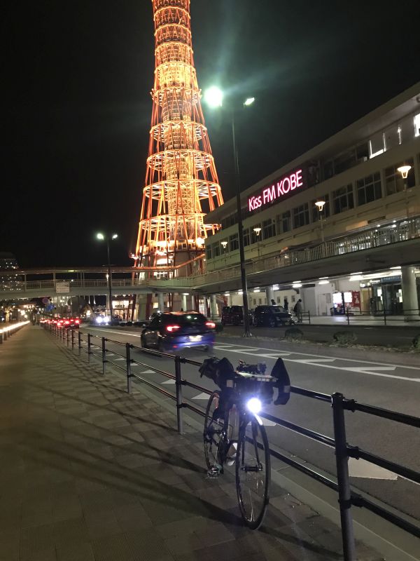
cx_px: 210
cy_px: 280
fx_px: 453
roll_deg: +5.5
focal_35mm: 28
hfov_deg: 49.7
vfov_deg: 63.4
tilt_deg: +6.9
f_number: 1.8
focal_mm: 3.99
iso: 100
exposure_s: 1/7
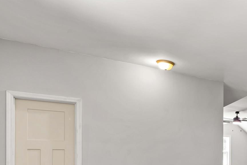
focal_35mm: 38
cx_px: 284
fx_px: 261
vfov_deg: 33.3
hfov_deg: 39.4
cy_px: 147
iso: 100
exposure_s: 1.3
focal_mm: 16
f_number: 8
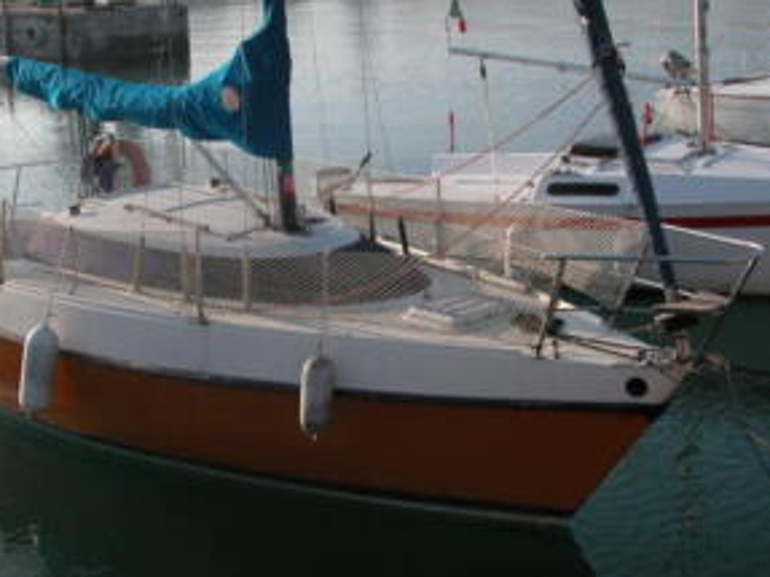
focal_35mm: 61
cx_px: 322
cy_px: 240
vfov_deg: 24.0
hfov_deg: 31.6
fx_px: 1356
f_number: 5.6
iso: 100
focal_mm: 8.9
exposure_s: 1/302
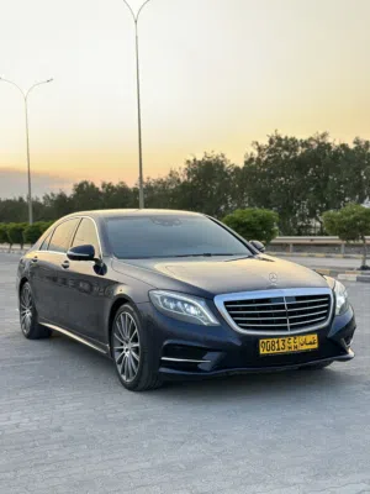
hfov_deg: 30.3
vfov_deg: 39.7
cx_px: 185
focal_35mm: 48
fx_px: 684
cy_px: 247
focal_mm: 6.86
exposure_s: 1/298
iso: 80
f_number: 1.78
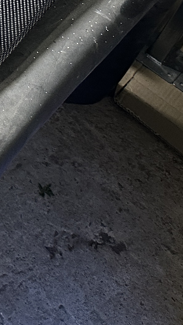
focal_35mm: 101
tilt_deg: -47.1
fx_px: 872
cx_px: -271
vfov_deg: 19.3
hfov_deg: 10.2
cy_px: -114
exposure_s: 1/50
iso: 320
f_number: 1.78
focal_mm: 6.86
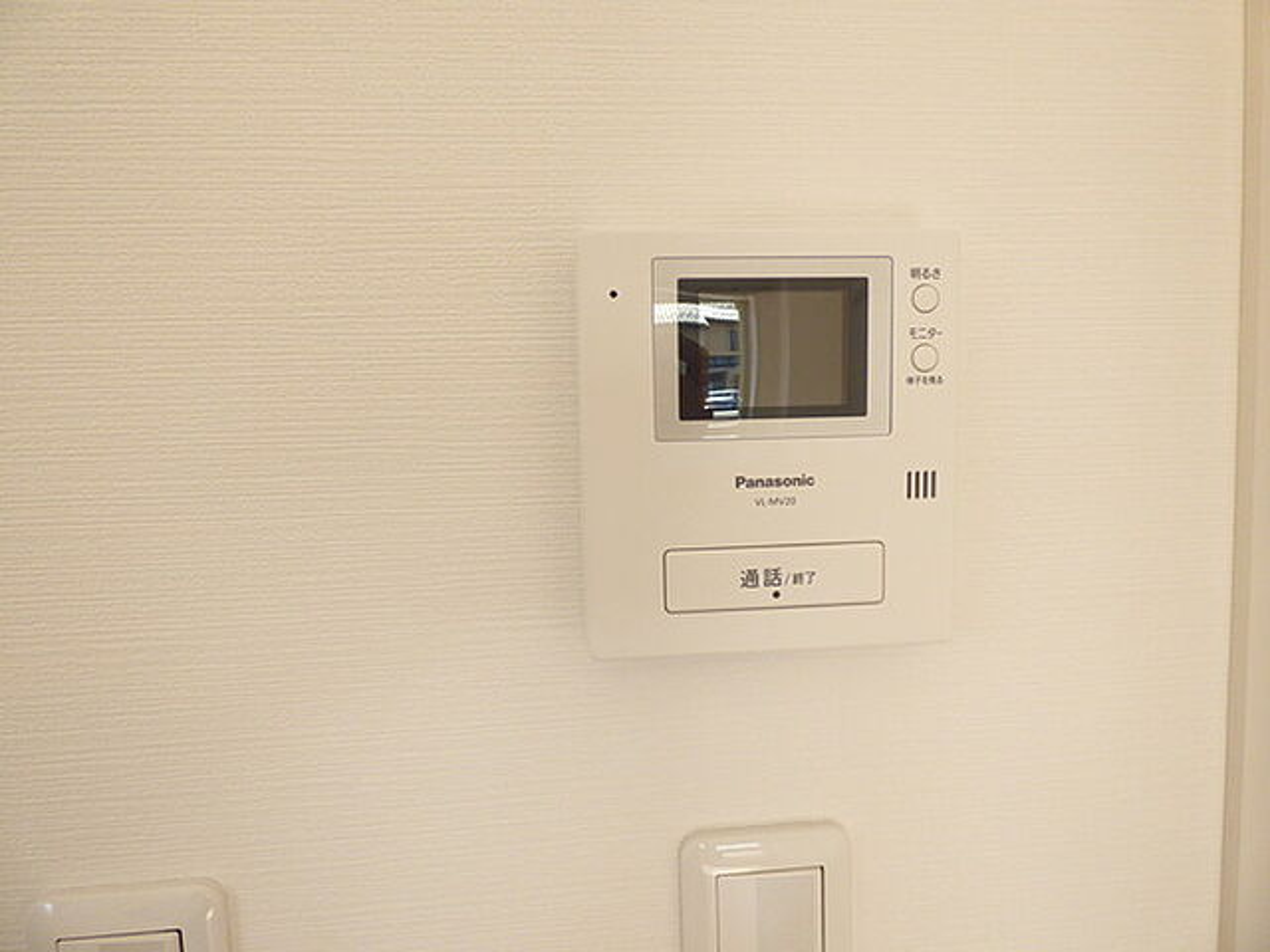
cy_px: 476
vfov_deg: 66.0
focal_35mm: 20
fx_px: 734
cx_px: 635
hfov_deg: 81.7
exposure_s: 1/500
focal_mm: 3.58
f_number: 2.8
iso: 400
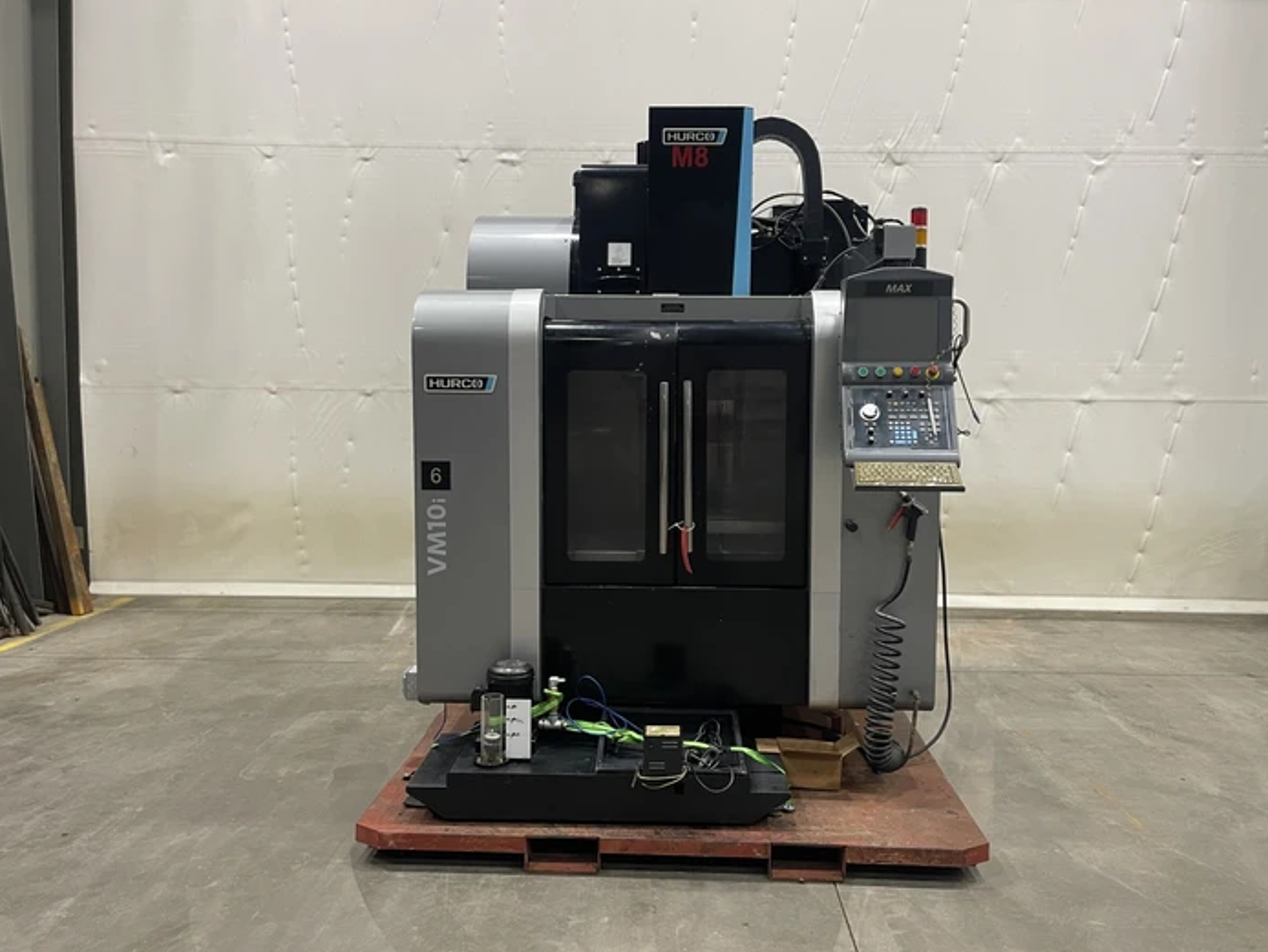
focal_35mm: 27
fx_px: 989
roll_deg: -0.7
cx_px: 649
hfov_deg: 65.3
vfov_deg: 51.4
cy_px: 463
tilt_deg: -5.1
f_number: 1.6
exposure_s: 1/60
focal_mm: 5.1
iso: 250
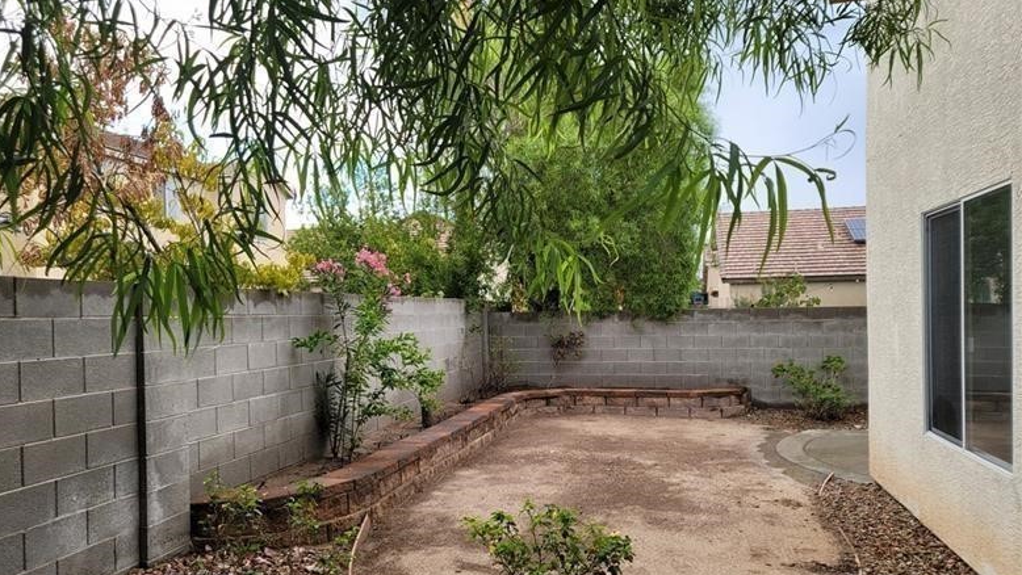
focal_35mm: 28
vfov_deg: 41.4
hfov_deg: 67.9
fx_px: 759
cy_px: 331
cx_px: 498
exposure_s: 1/120
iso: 20
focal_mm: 7
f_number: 1.8
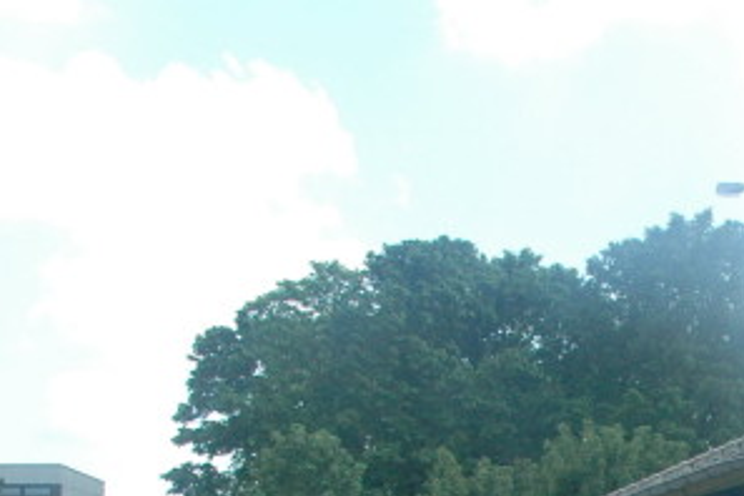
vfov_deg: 13.6
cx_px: 759
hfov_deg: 21.1
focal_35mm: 93
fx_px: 1922
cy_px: 809
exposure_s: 1/500
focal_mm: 18
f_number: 9
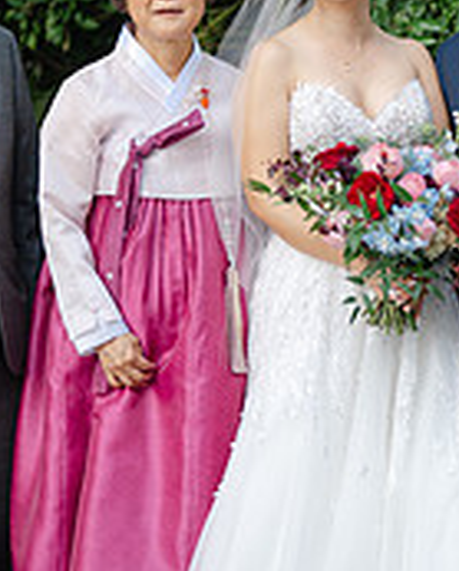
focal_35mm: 157
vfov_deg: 12.3
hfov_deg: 9.8
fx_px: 2659
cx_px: 383
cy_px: 239
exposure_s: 1/400
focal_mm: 50
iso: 80
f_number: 1.8
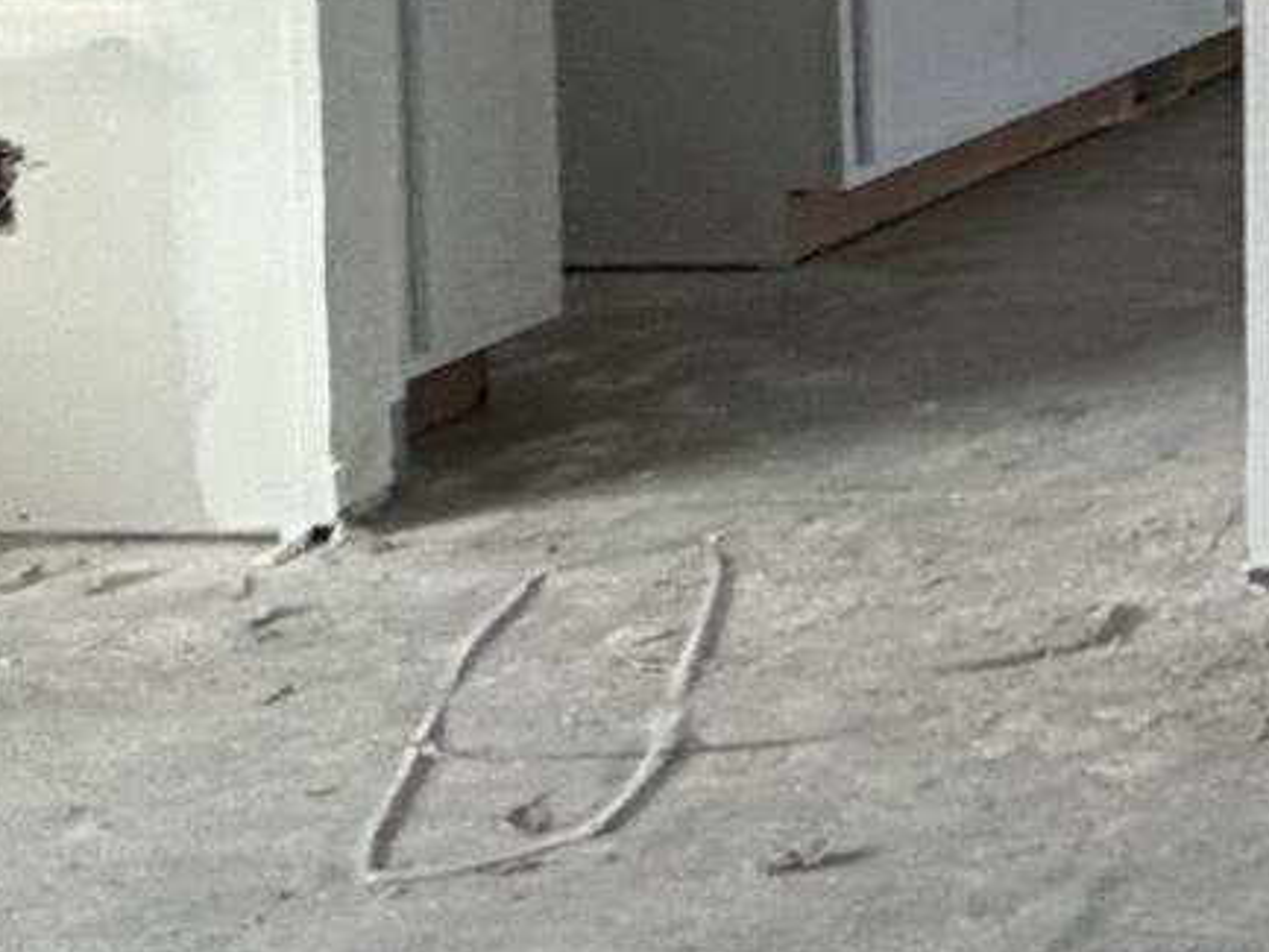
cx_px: 3203
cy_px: -542
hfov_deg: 13.5
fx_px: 3557
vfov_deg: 14.1
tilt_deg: -1.8
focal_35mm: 97
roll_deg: -0.5
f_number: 2.2
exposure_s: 1/100
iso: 320
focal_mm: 2.22
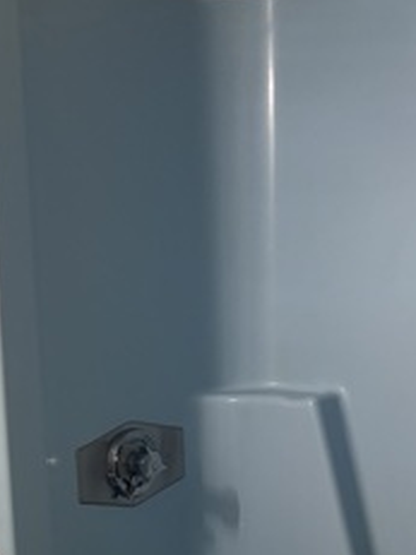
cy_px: 523
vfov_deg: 25.0
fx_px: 1203
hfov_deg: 19.1
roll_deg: +3.9
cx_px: -5
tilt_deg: -12.7
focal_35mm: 75
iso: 160
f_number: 1.6
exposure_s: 1/60
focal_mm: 5.96
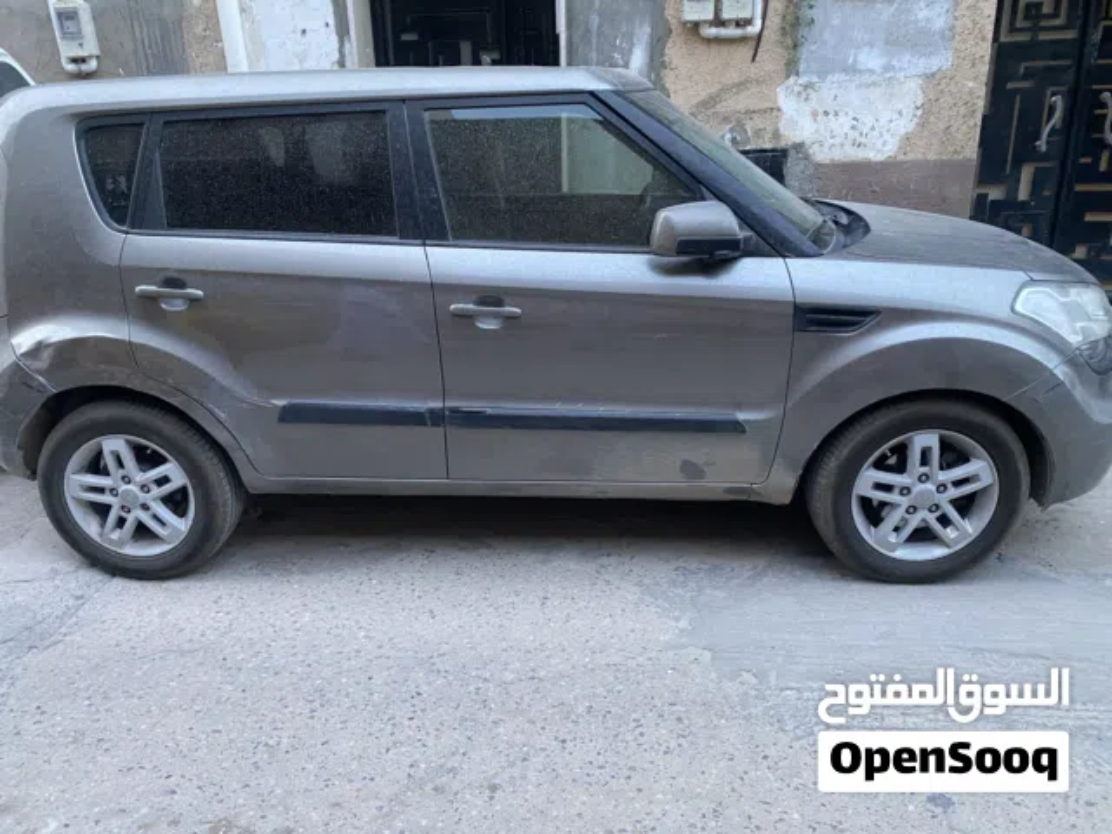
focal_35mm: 26
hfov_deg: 67.3
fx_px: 835
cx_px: 556
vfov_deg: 53.1
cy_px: 417
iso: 400
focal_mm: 4.25
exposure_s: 1/60
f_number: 1.8
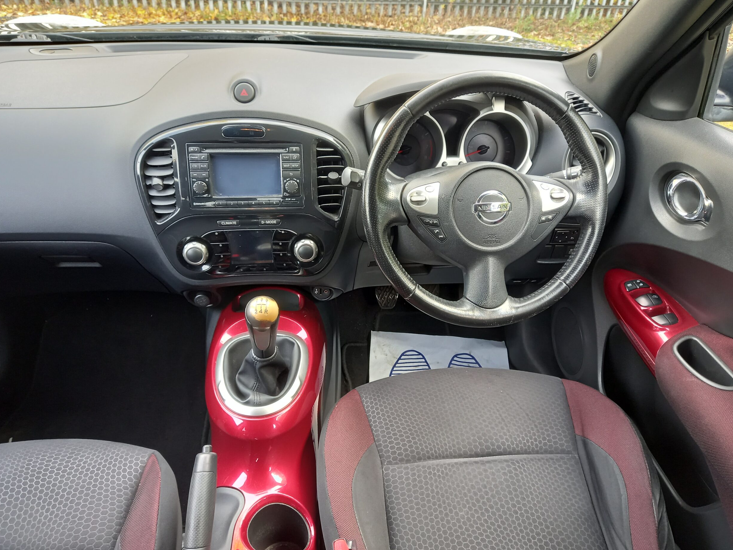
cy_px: 283
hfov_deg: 67.3
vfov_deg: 53.0
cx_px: 377
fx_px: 551
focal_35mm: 26
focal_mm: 4.6
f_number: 2
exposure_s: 1/50
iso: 200
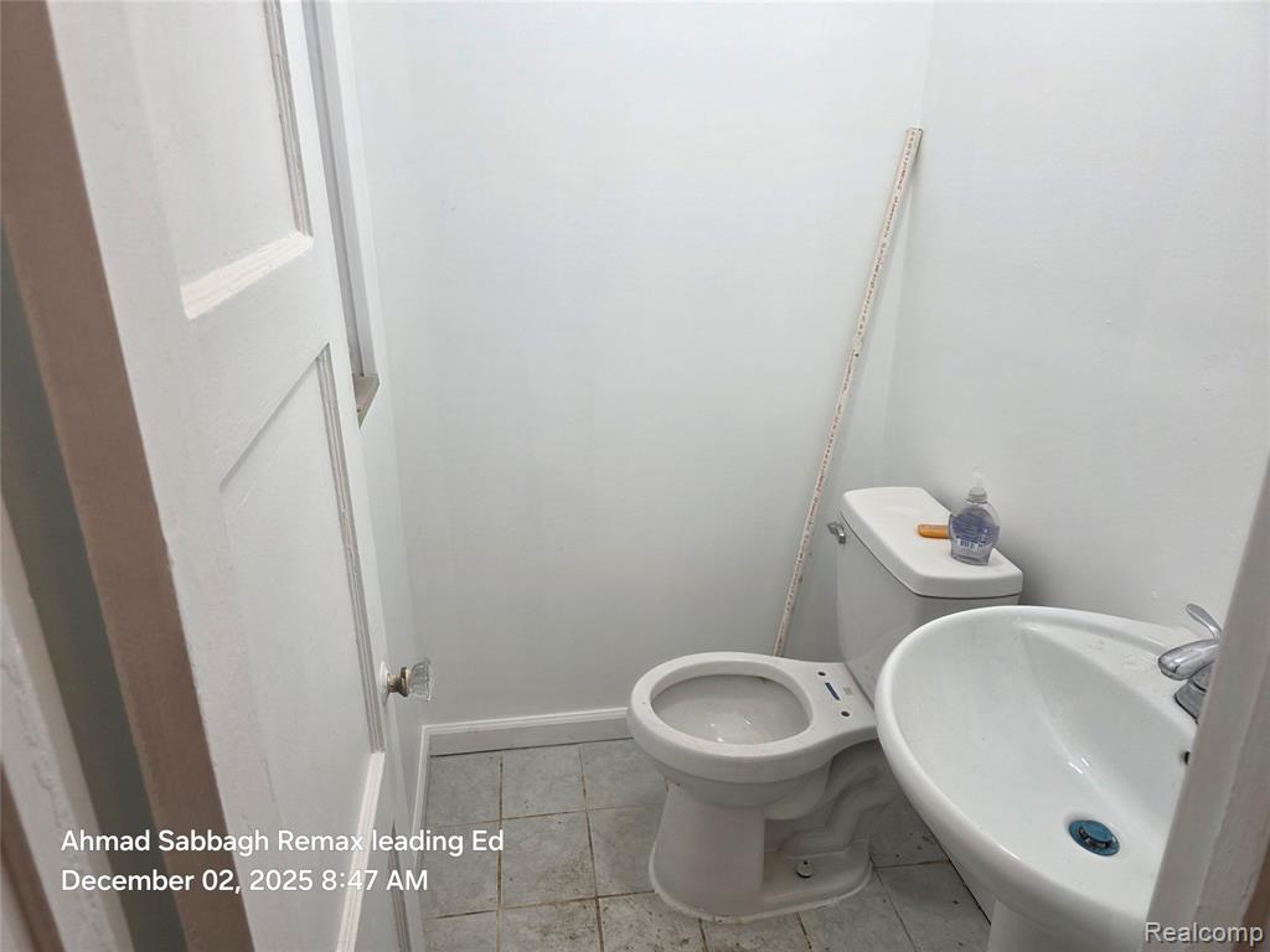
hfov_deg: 73.9
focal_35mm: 23
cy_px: 476
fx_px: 844
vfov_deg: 58.9
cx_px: 635
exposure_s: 1/120
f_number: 1.7
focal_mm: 6.3
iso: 100
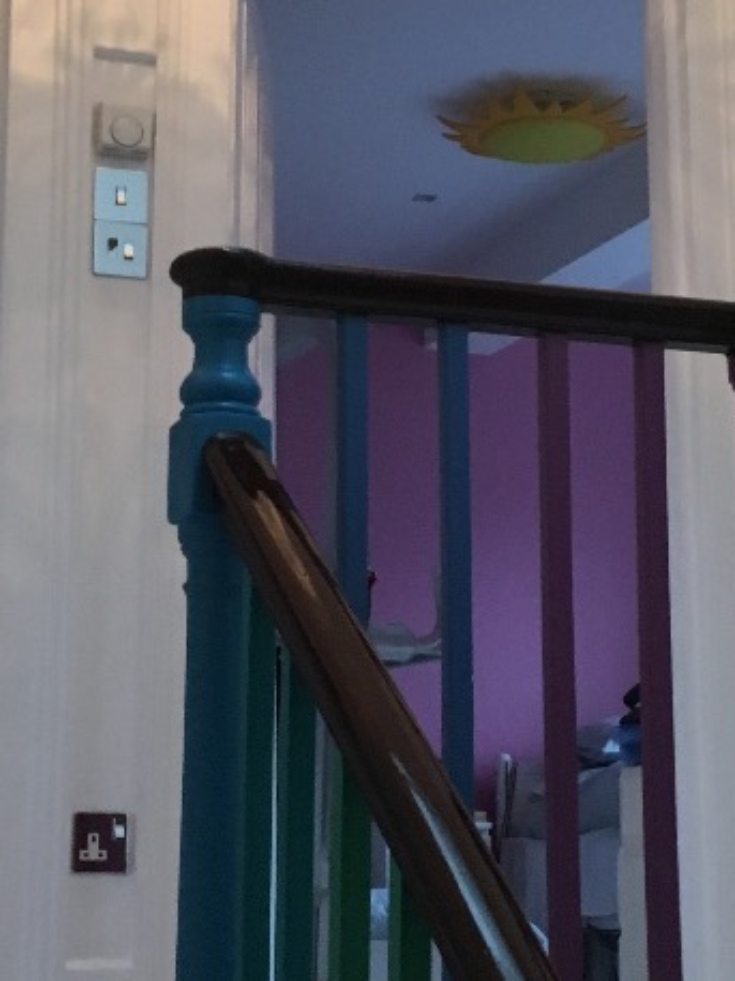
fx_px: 2154
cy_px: 377
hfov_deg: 19.4
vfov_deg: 25.6
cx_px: 313
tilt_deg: +12.7
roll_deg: -0.8
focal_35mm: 76
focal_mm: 4.15
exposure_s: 1/25
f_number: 2.2
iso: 200
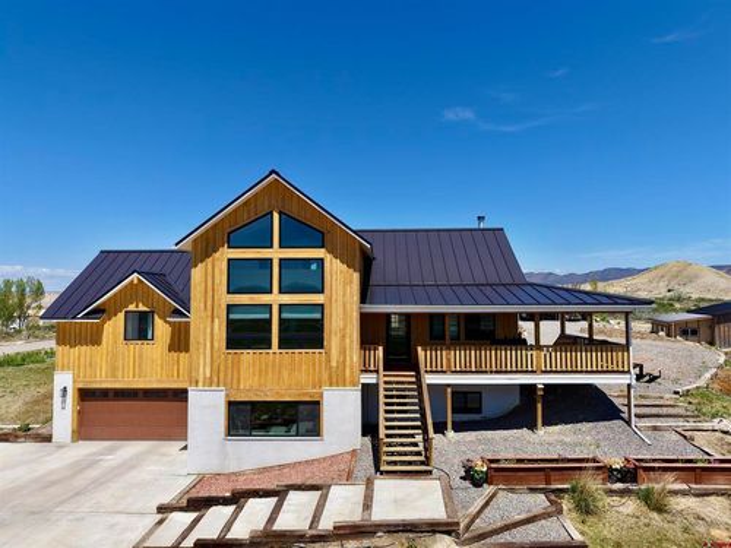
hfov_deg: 71.6
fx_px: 507
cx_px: 366
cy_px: 274
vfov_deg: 56.8
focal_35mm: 24
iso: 120
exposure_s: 1/5000
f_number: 1.8
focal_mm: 8.67
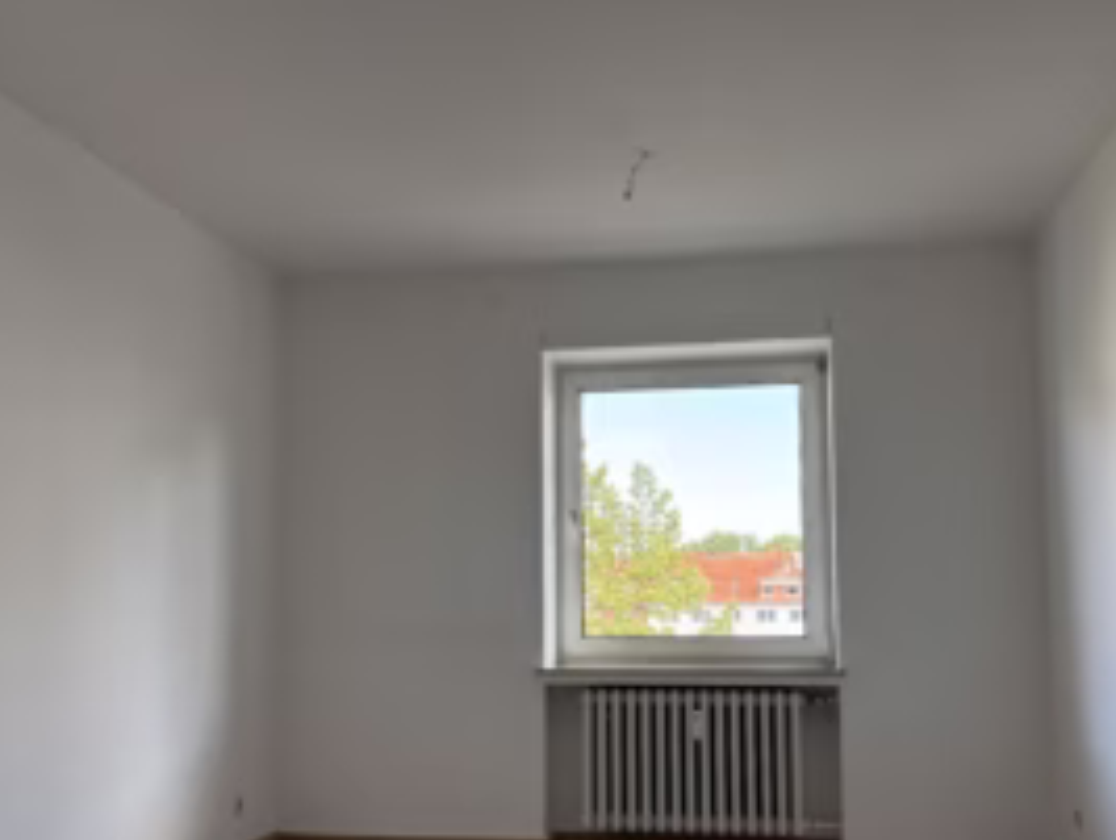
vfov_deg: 40.6
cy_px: 506
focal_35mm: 35
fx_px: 1130
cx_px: 598
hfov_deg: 52.5
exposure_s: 1/121
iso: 80
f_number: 1.6
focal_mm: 5.96
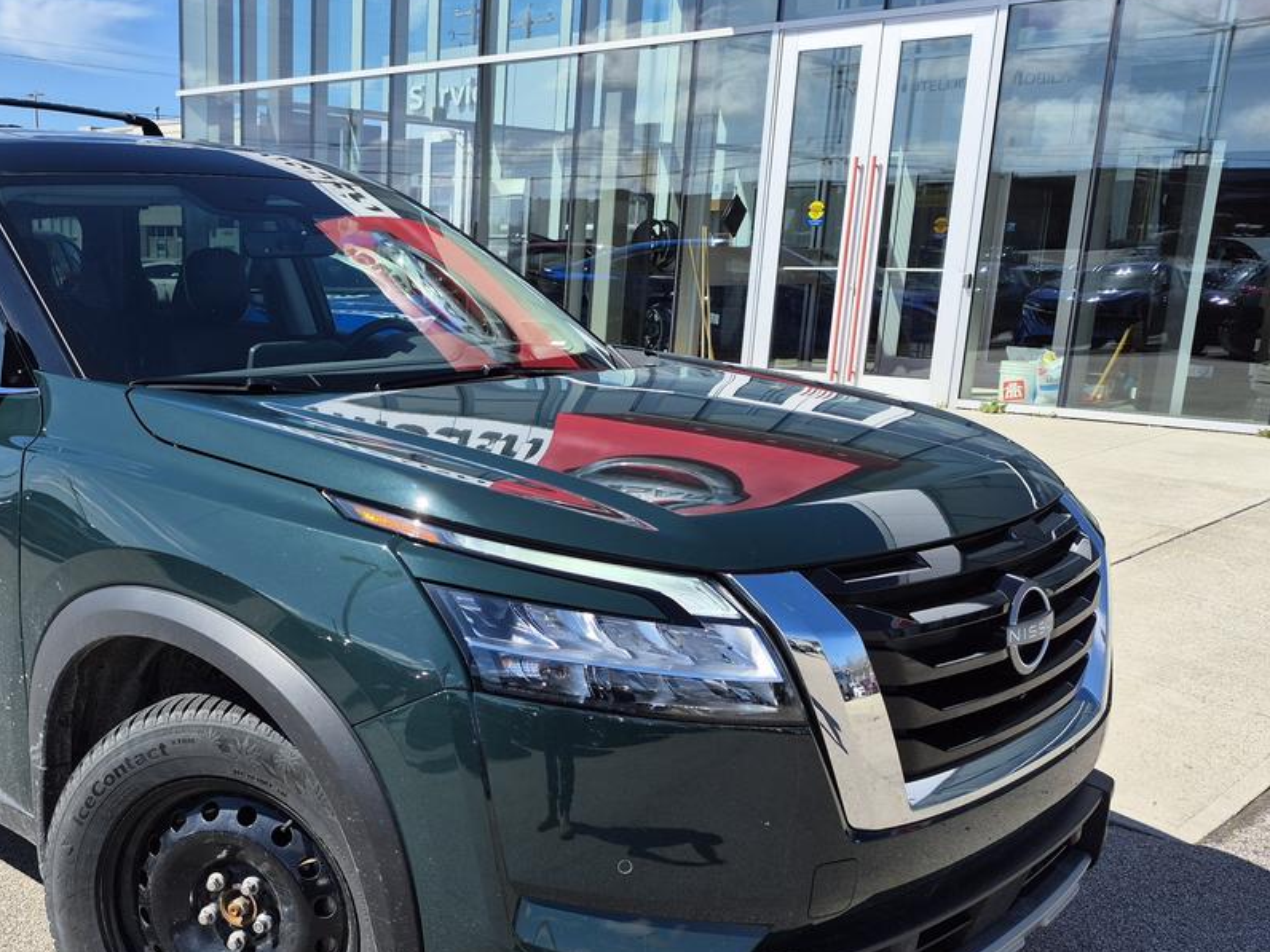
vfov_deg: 38.3
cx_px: 353
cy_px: 616
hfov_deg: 48.6
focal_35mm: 37
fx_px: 1357
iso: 25
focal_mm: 5.4
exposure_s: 1/1644
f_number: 1.8
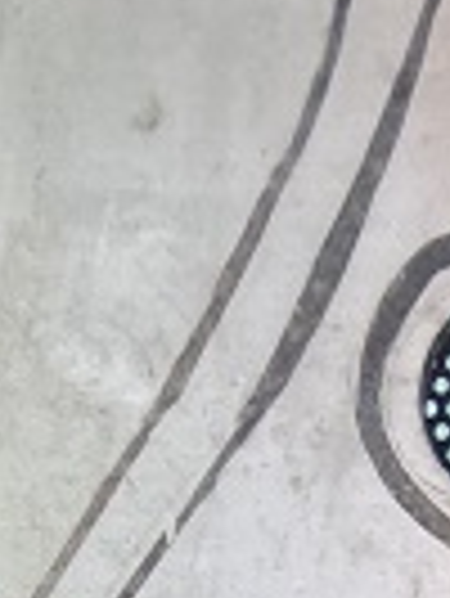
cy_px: 1951
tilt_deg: -12.2
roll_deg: -0.7
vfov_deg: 8.7
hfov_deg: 8.3
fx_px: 3046
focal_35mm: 176
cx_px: 650
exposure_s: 1/256
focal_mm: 4.25
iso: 32
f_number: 1.8
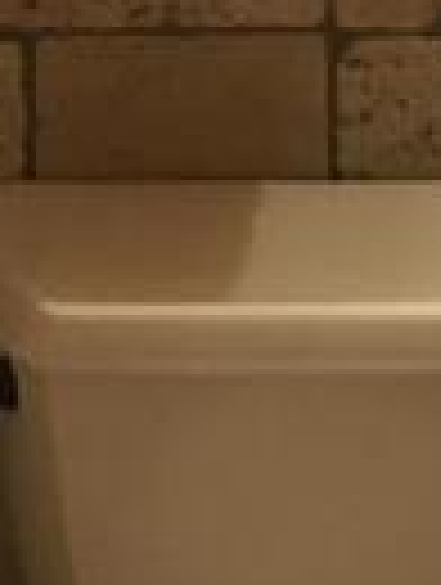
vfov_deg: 10.5
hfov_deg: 8.9
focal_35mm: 165
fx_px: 2794
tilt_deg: -4.0
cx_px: 576
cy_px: -765
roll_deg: +1.6
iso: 80
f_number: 1.8
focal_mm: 3.99
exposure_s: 1/15
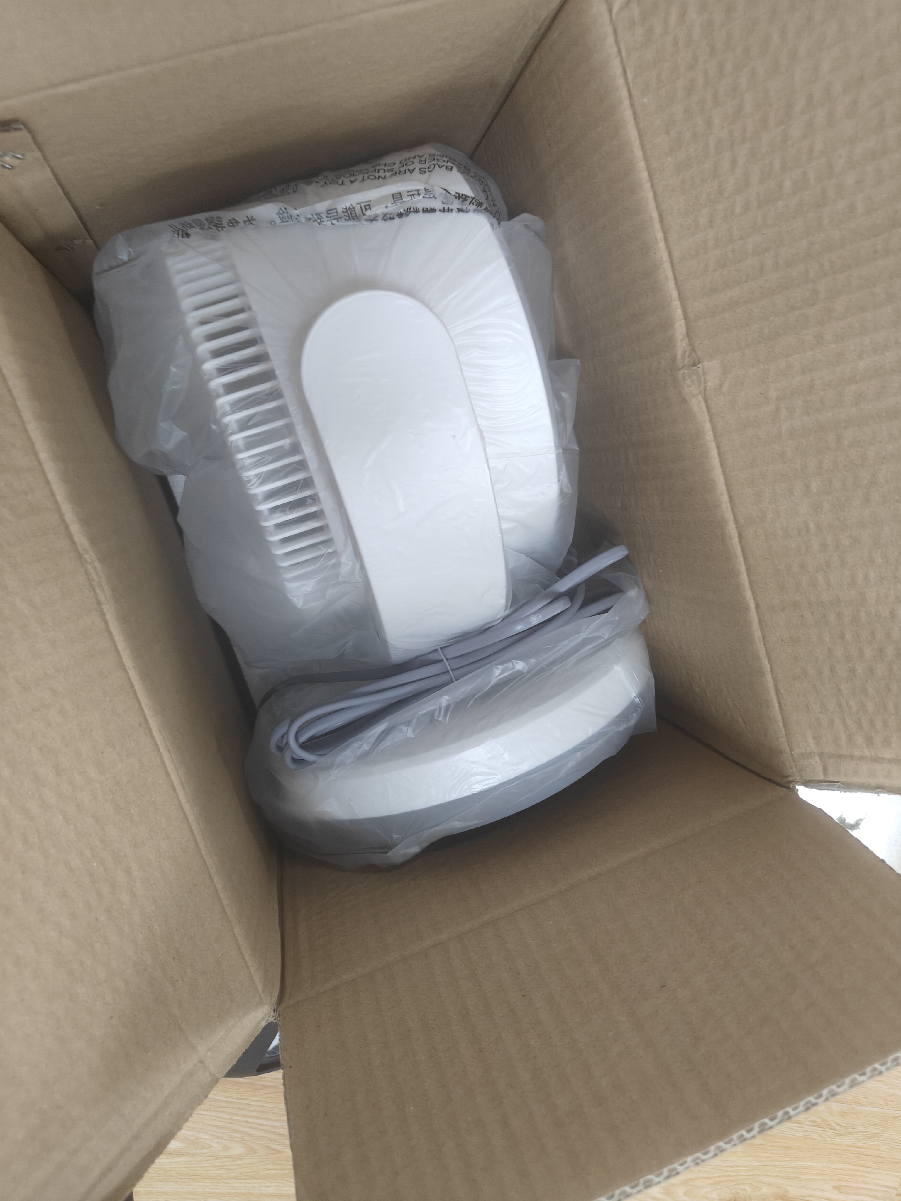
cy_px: 600
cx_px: 450
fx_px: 833
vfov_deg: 71.6
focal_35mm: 24
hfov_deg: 56.8
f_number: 1.8
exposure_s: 1/50
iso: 320
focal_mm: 5.59
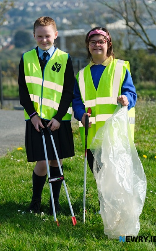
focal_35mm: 115
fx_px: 783
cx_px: 79
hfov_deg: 11.4
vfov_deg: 18.1
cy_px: 126
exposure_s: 1/5000
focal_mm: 74.4
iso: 400
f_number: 2.8
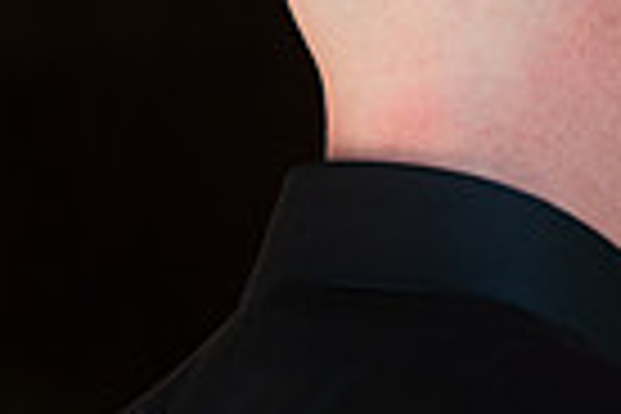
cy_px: 209
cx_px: 968
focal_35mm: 842
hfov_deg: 2.4
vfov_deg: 1.6
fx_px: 14523
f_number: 6.3
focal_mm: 200
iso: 1000
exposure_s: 1/160
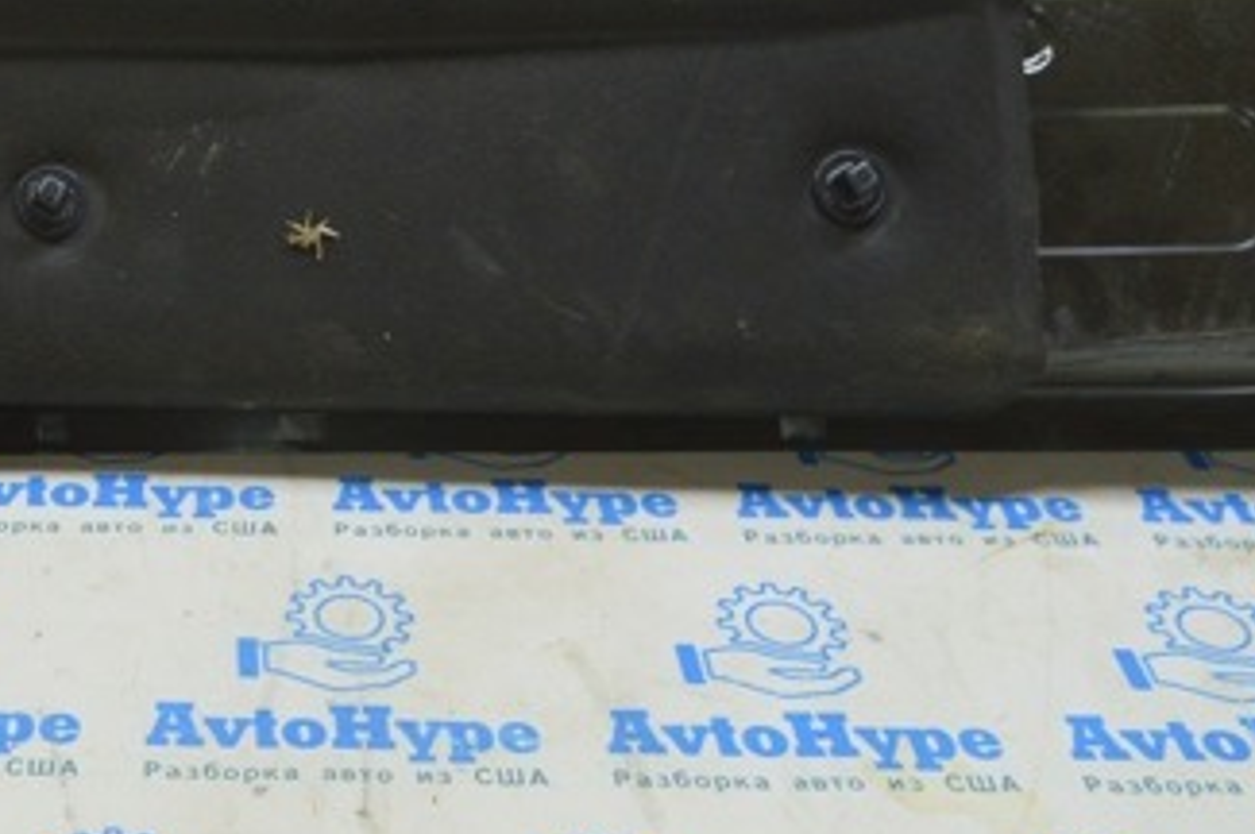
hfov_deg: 28.0
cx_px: 23
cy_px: 98
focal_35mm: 68
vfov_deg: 19.6
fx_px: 2368
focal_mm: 23
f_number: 5.6
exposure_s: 1/20
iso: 400
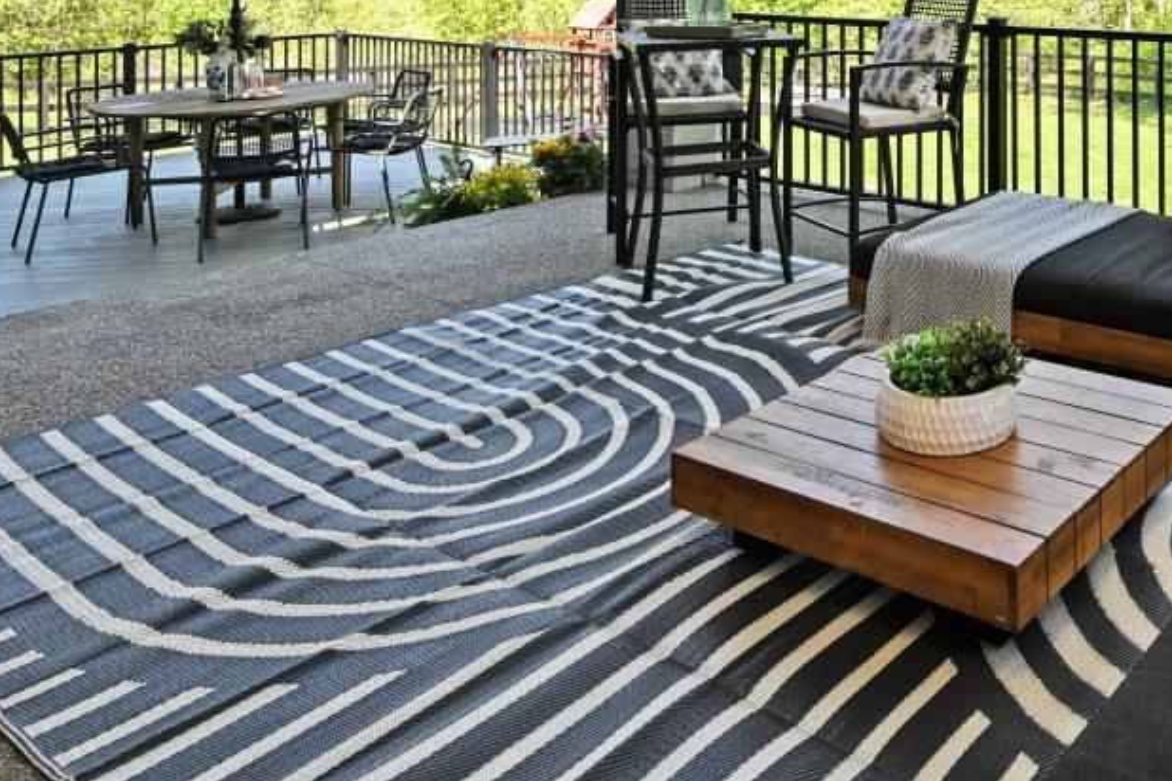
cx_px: 1007
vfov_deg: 34.2
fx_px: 1107
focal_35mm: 34
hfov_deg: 50.8
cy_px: -57
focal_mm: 14
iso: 100
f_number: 6.3
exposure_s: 1/160
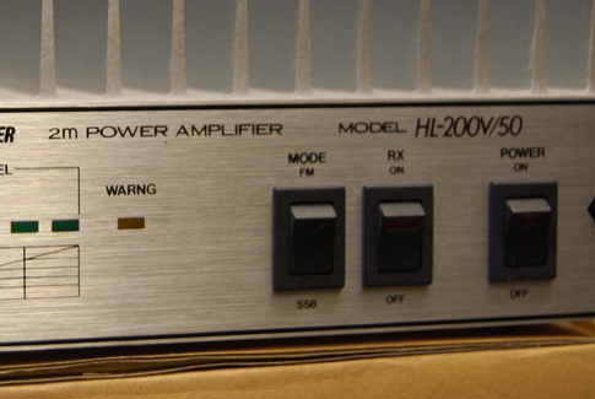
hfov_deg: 19.5
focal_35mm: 104
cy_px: 133
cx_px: 186
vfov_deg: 13.2
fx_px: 1721
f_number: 5.3
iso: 450
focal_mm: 42
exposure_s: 1/60
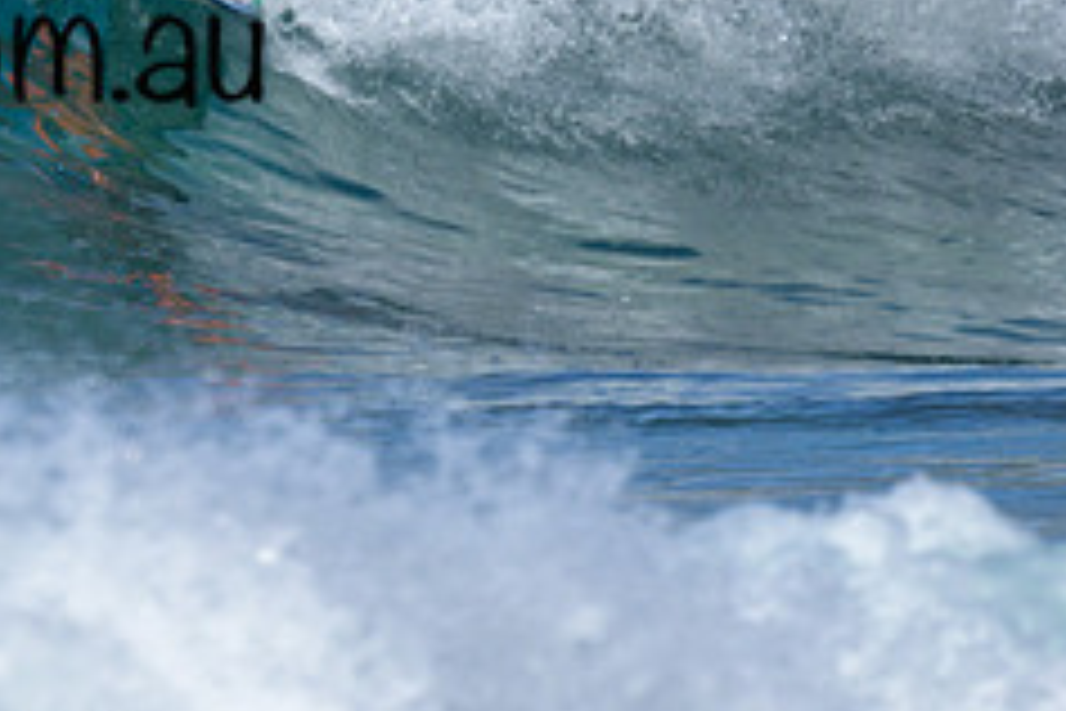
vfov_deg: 0.5
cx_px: 0
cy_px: -84
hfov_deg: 0.8
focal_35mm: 2691
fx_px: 79677
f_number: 6.3
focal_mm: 800
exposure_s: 1/2000
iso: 220
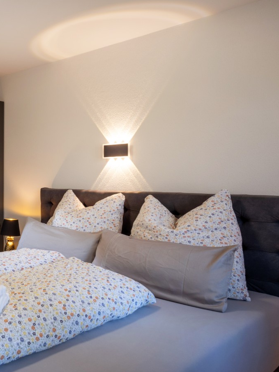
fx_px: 333
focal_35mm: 31
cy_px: 194
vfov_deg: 58.3
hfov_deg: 37.1
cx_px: -37
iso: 400
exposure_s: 1/15
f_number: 4.8
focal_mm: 18
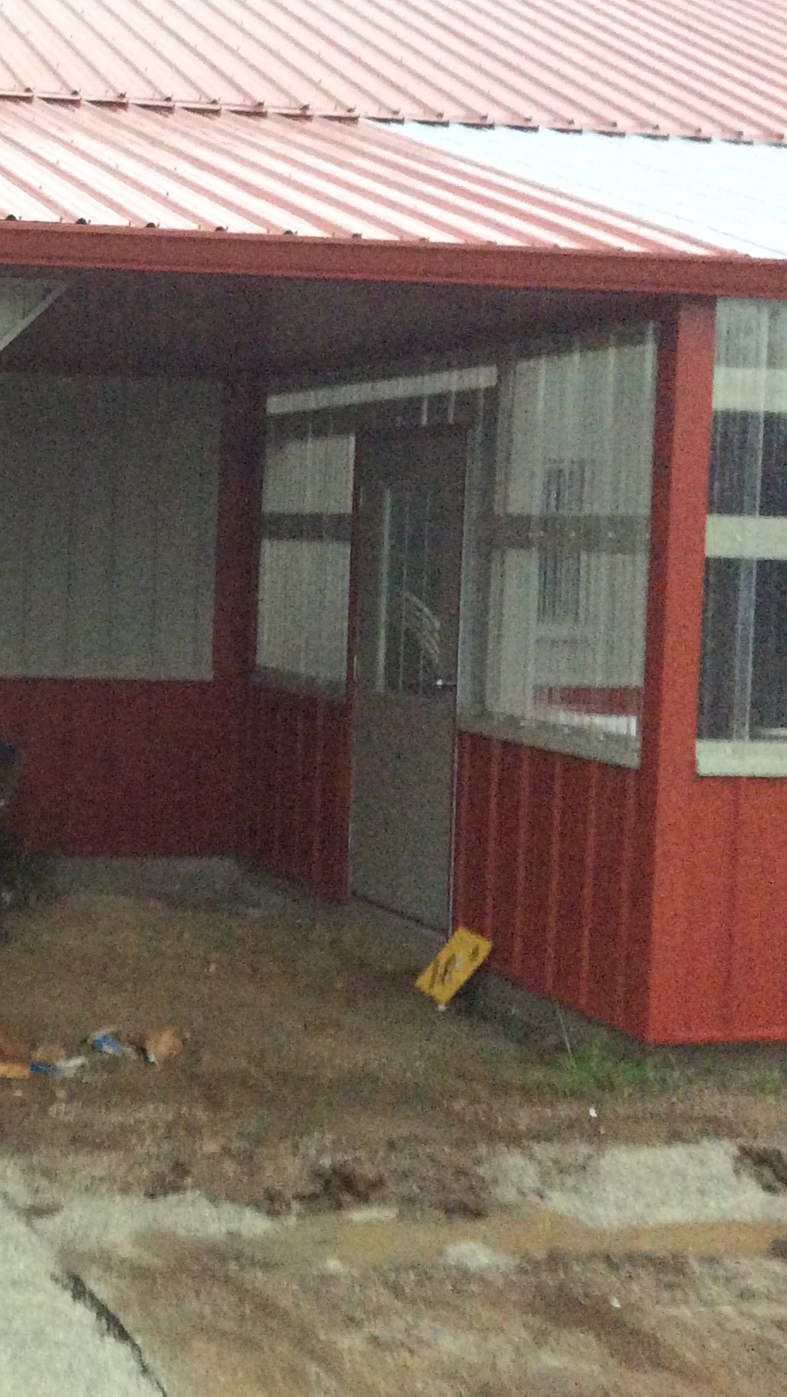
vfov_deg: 36.5
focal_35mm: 57
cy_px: 580
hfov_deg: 19.8
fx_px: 2114
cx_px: -155
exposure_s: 1/20
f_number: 2.4
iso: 320
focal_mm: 3.3
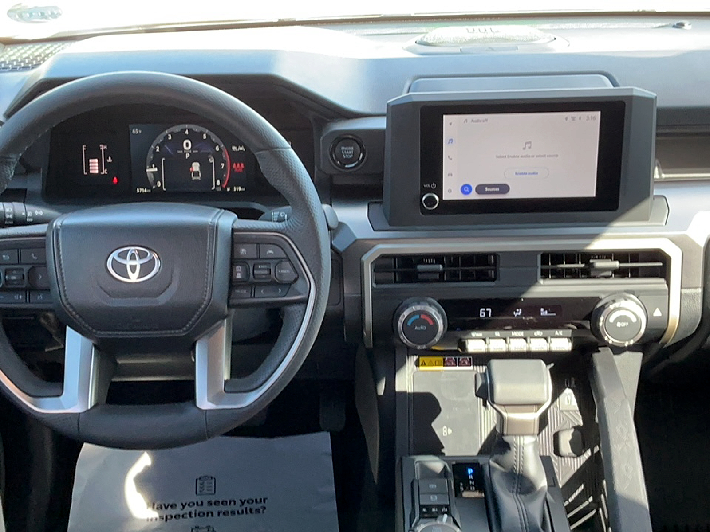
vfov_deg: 33.6
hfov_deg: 43.9
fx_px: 882
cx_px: 355
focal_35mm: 43
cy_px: 266
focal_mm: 3
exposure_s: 1/60
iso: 80
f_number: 1.8
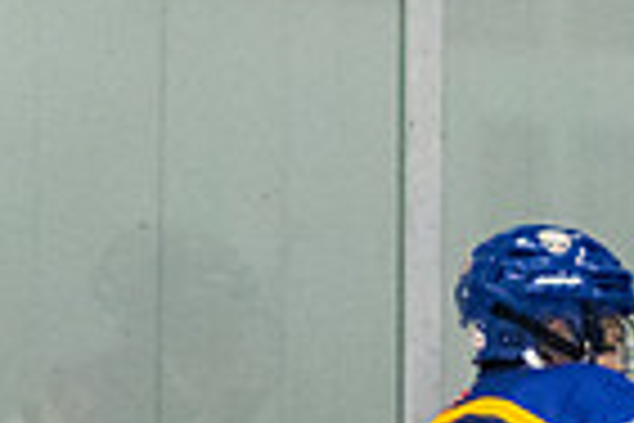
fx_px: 19512
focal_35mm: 1108
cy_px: 1033
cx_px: 1035
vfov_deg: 1.2
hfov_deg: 1.9
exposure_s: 1/800
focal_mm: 130
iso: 3200
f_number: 2.8
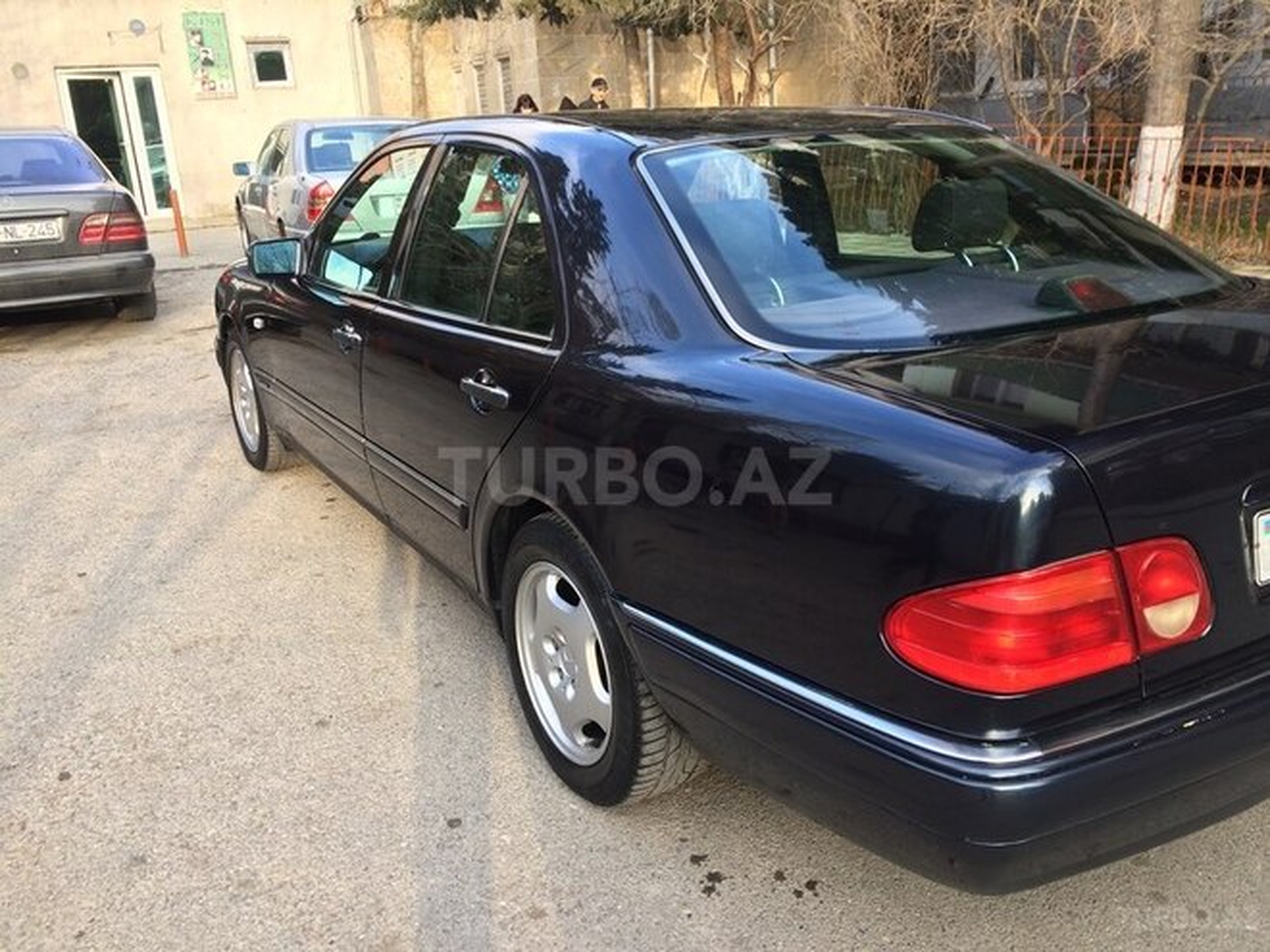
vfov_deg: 48.2
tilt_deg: -16.1
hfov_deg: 61.7
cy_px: 476
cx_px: 635
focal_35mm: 29
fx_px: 1064
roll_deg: +2.9
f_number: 2.2
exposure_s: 1/122
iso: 32
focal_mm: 4.15
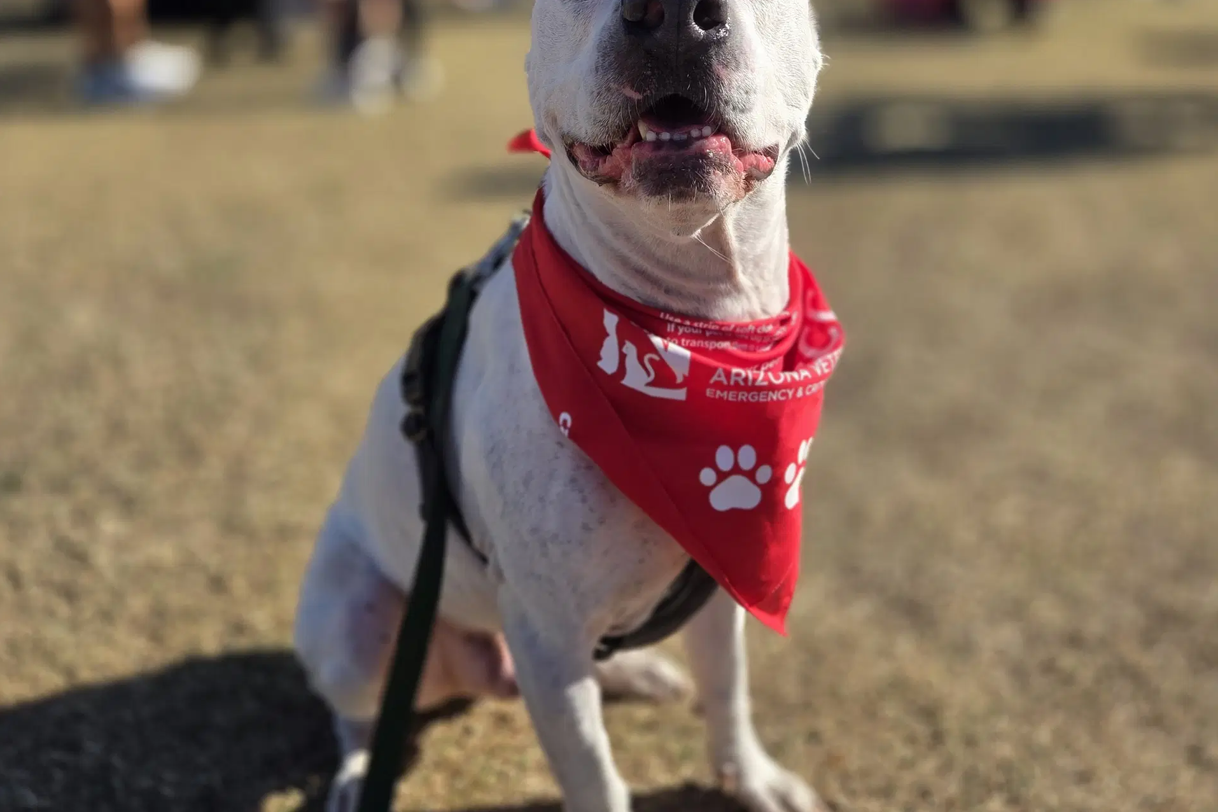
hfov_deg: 58.7
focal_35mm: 32
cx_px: 608
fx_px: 1083
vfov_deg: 40.4
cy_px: 242
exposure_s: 1/4559
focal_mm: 5.4
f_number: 1.8
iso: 80
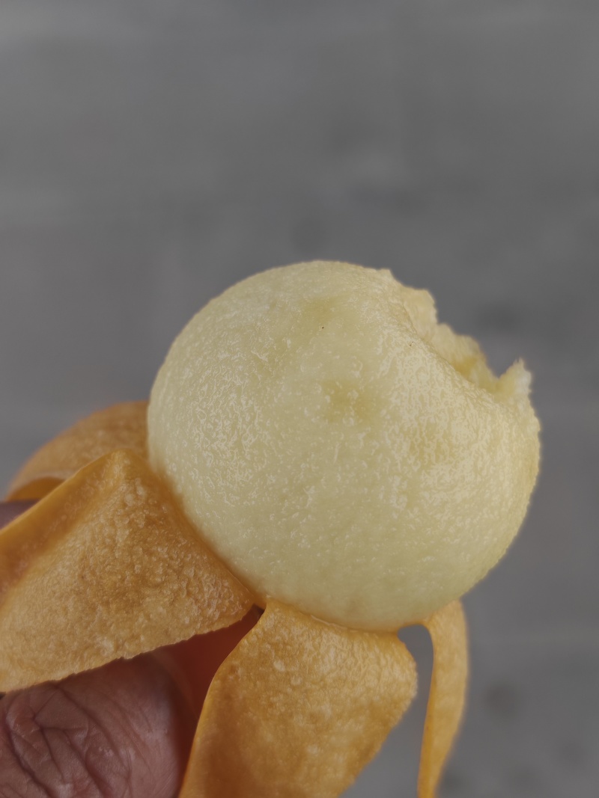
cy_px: 399
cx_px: 300
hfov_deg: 27.0
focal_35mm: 54
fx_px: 1246
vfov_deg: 35.5
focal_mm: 7.62
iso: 50
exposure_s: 1/690
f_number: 1.4
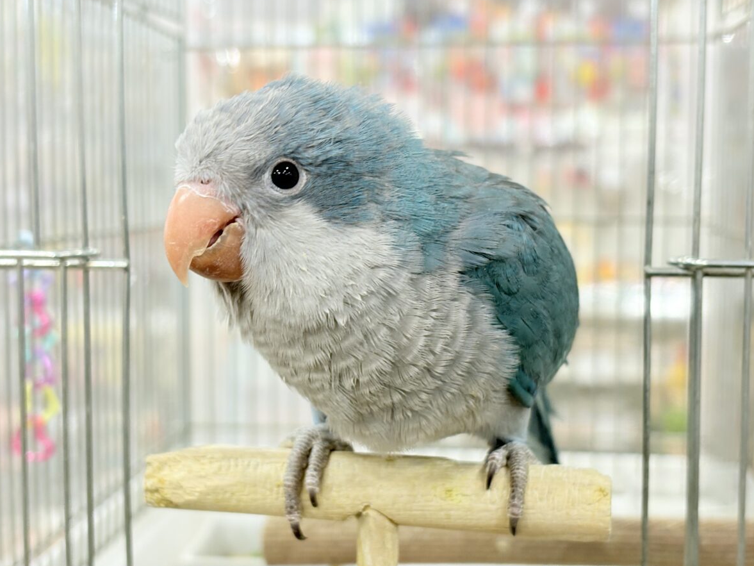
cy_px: 279
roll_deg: -0.2
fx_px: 1155
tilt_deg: -4.4
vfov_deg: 27.5
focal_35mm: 53
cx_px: 378
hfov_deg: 36.2
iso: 80
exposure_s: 1/50
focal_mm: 5.96
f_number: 1.6
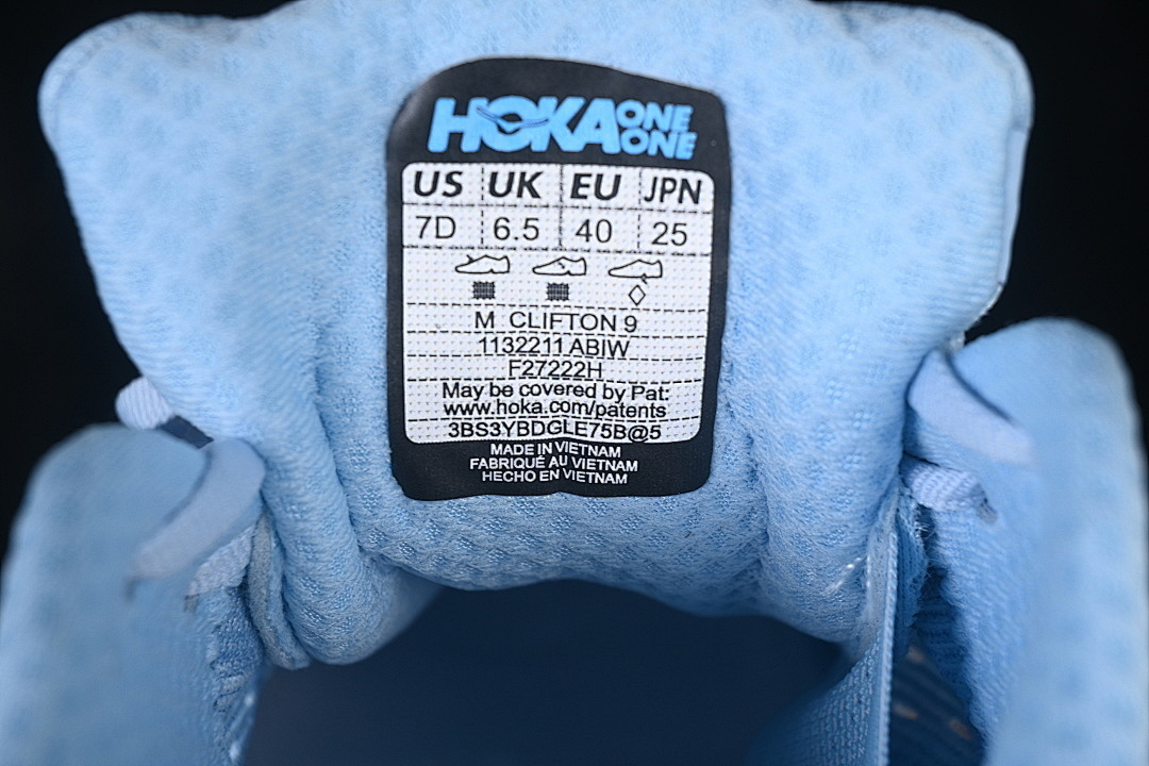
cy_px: 383
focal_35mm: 75
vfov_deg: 18.2
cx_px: 574
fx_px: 2394
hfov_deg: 27.0
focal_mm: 50
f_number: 7.1
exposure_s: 1/80
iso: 160
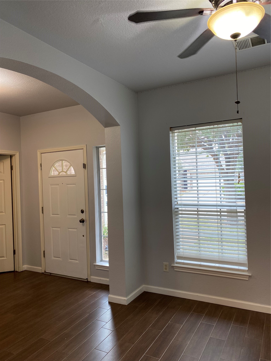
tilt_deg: +1.6
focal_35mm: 26
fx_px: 271
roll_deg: +2.4
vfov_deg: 67.3
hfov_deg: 53.1
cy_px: 180
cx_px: 136
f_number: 1.8
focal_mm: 4.25
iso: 80
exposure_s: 1/60
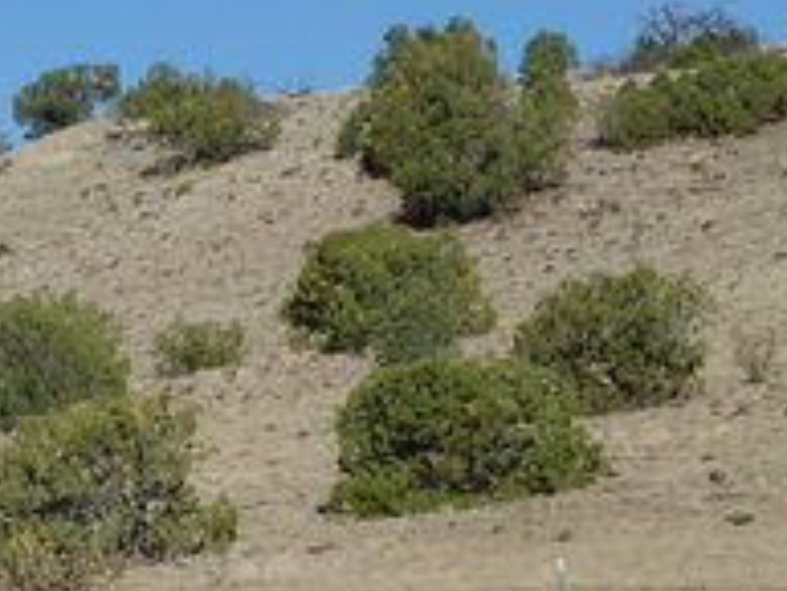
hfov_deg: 10.4
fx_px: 4300
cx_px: 61
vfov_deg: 7.8
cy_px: 613
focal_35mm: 189
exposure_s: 1/800
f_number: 5.7
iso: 125
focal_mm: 13.1
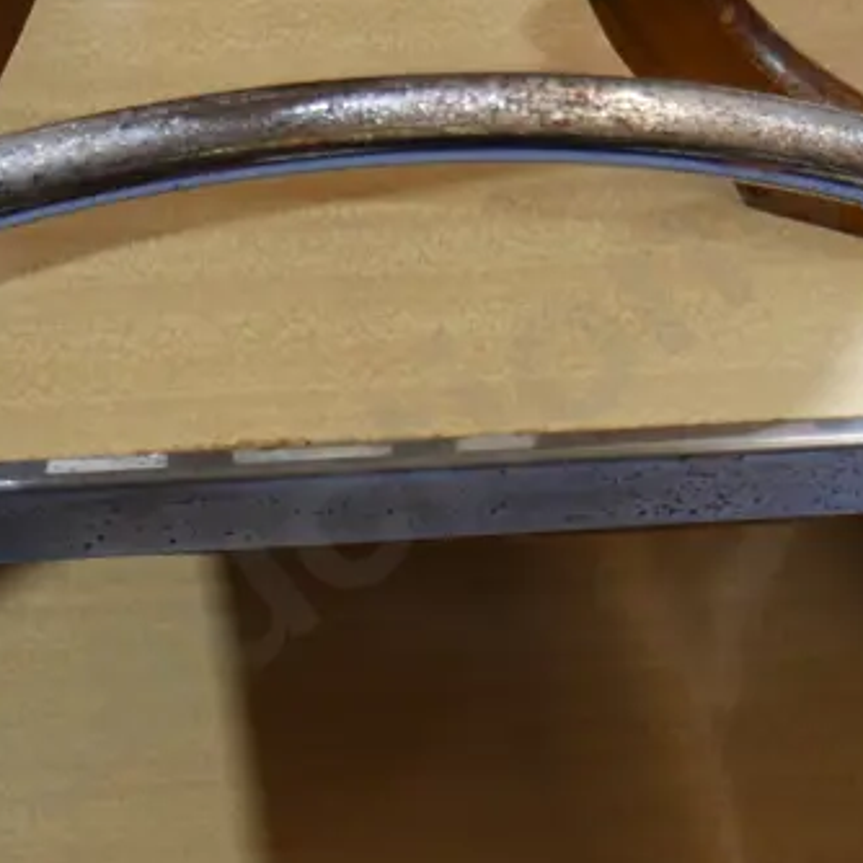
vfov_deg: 22.6
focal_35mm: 76
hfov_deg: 22.6
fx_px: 2144
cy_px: 590
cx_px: 261
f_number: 3.5
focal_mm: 14
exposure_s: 1/60
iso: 400
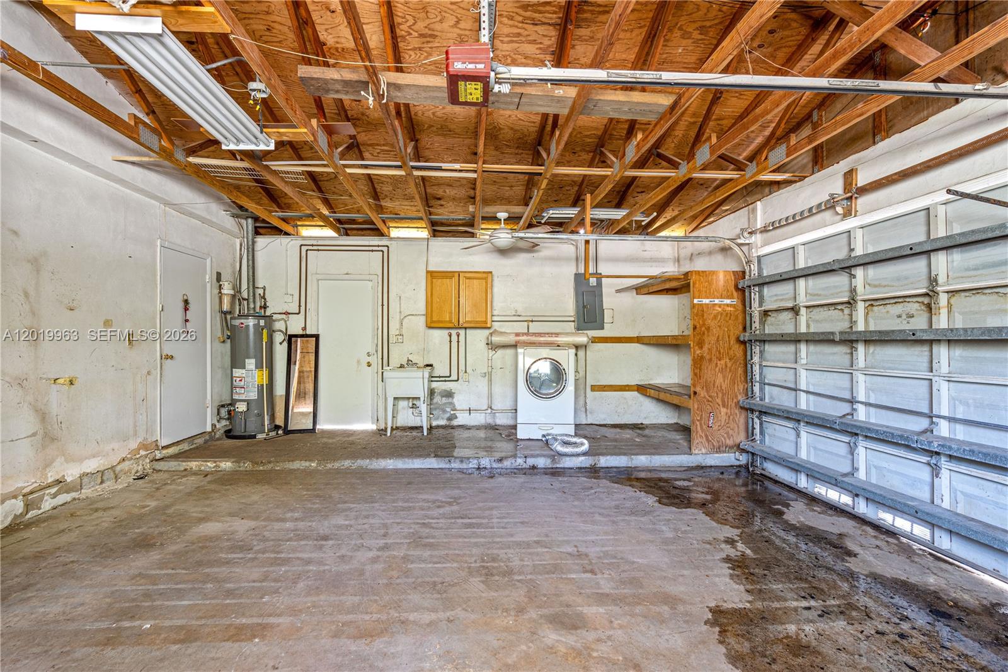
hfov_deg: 96.7
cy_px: 336
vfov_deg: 73.7
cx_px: 504
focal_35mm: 16
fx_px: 448
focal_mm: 16
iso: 400
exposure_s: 5
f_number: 9
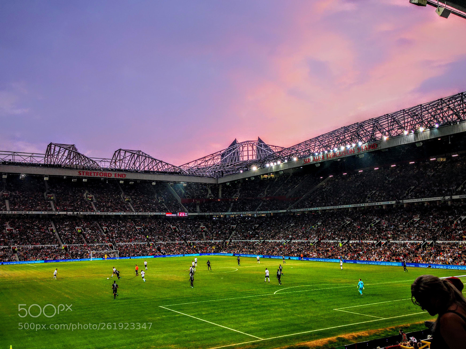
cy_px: 174
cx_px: 233
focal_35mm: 32
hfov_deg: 56.8
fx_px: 431
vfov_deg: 44.2
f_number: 1.6
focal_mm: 3.95
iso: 50
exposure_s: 1/166
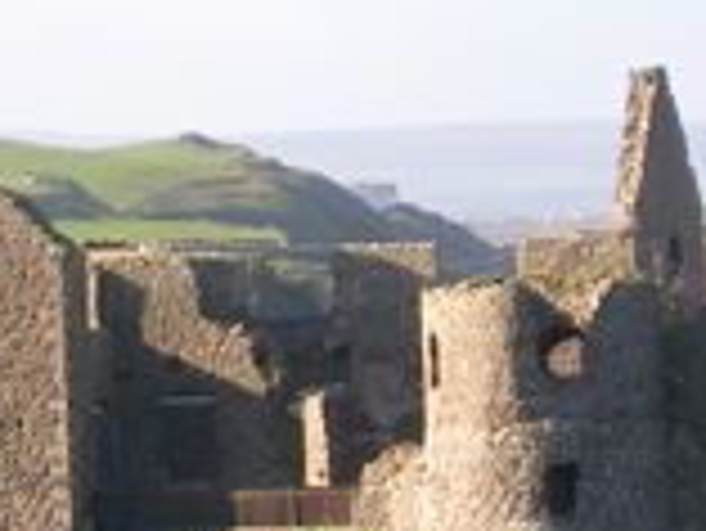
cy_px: 346
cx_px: -72
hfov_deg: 4.2
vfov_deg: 3.2
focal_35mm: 469
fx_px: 9573
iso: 50
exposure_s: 1/152
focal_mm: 17.4
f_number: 4.9
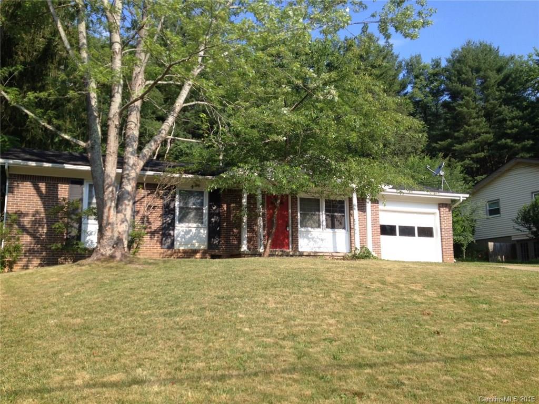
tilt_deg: +8.5
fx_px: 545
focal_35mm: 35
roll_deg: +0.0
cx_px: 270
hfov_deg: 52.6
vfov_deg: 40.7
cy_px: 202
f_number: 2.4
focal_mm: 4.28
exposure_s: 1/789
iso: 50
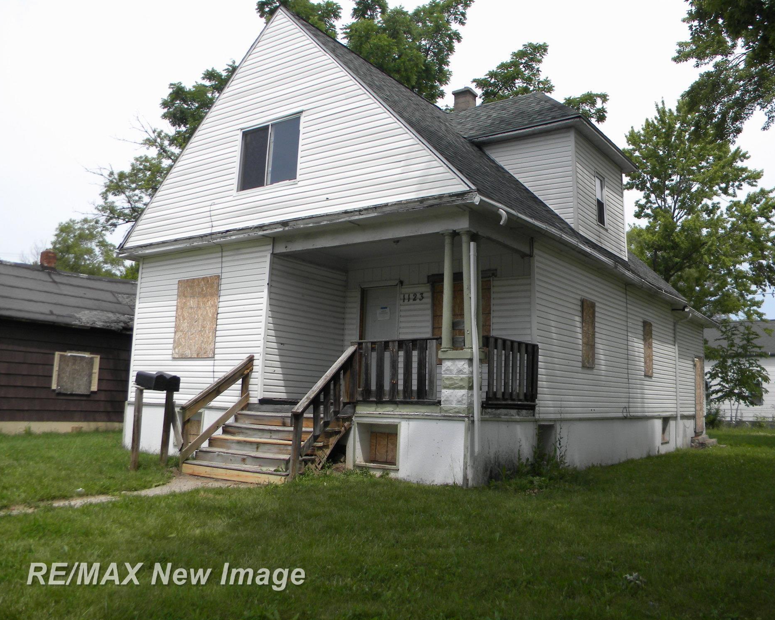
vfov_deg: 48.5
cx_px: 415
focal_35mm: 30
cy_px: 304
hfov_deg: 58.7
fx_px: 688
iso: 80
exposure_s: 1/237
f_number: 7
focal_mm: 5
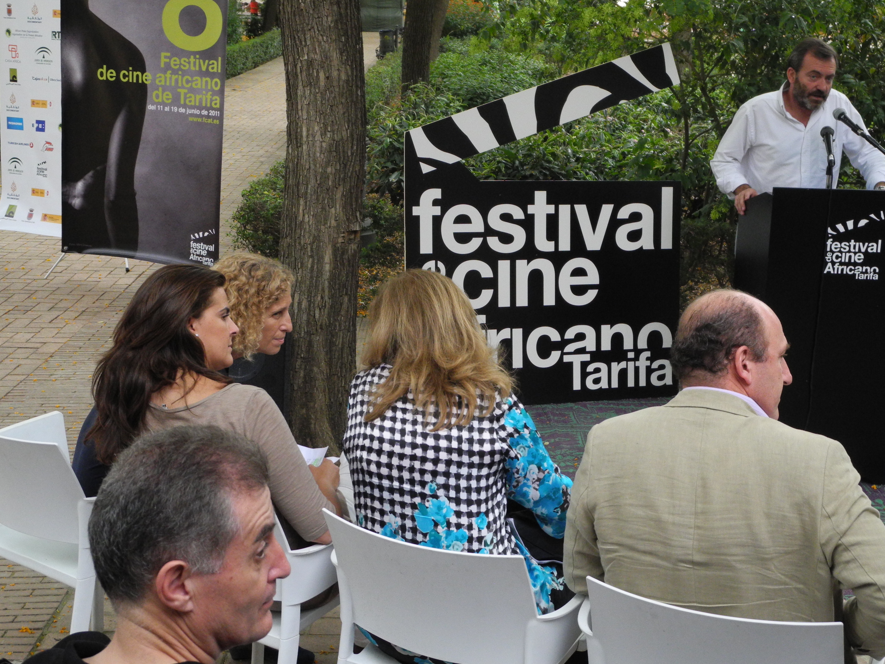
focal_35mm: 53
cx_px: 461
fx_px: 1355
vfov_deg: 27.5
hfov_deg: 36.2
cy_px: 284
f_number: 3.2
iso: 400
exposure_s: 1/241
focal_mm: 9.7
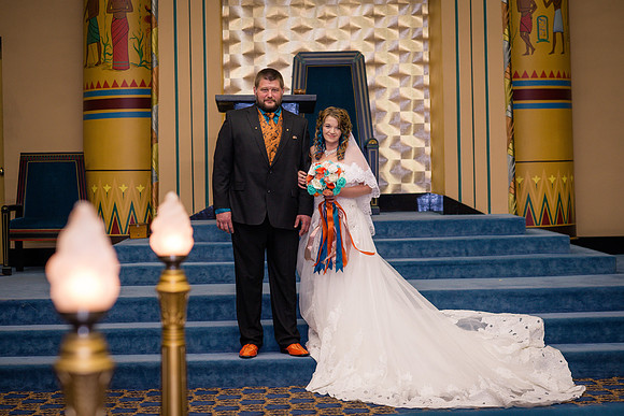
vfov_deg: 15.8
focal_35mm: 86
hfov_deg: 23.6
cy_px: 208
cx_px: 315
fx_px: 1496
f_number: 3.2
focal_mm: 85
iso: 800
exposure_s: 1/160
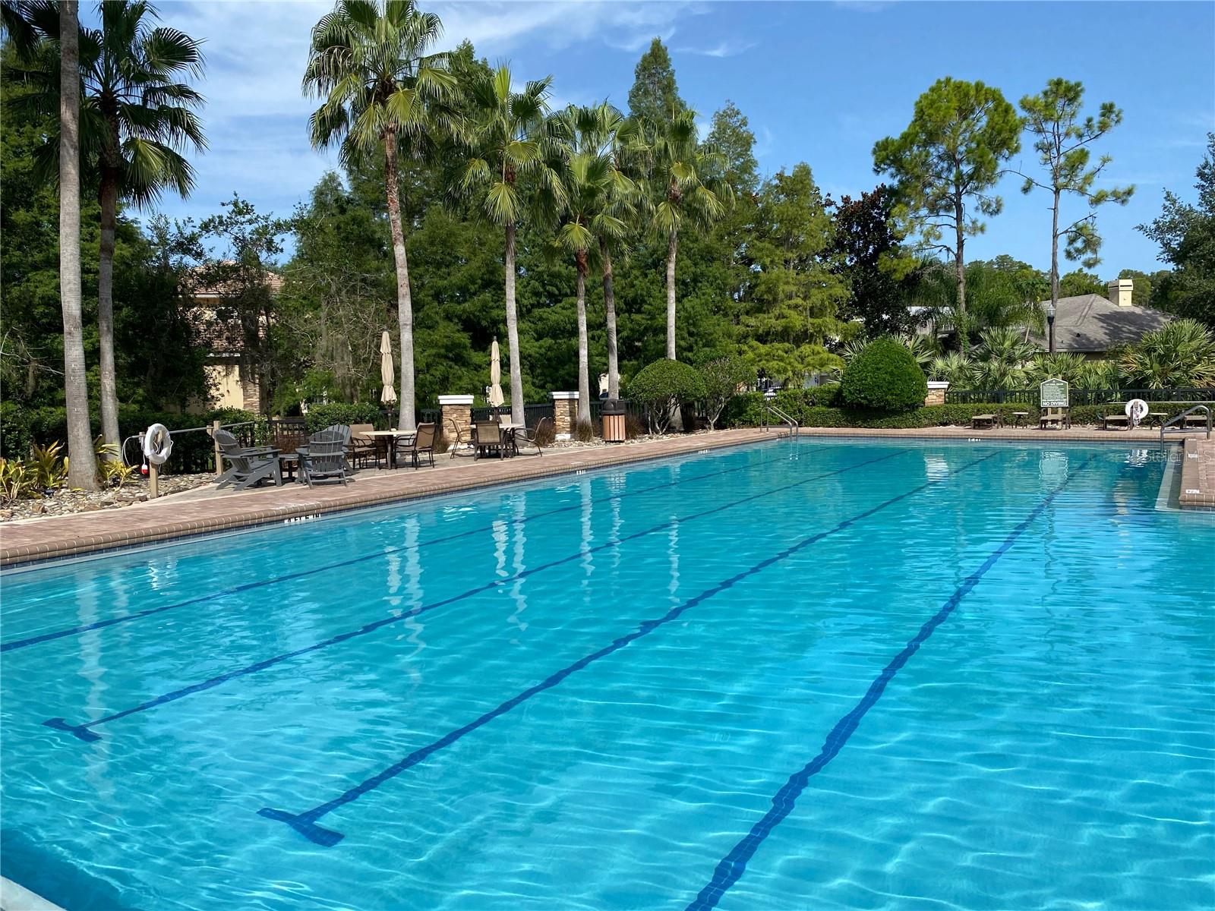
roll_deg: +1.3
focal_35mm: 26
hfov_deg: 67.3
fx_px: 913
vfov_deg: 53.1
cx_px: 608
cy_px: 456
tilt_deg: -4.0
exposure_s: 1/2571
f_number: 1.8
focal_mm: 4.25
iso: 32
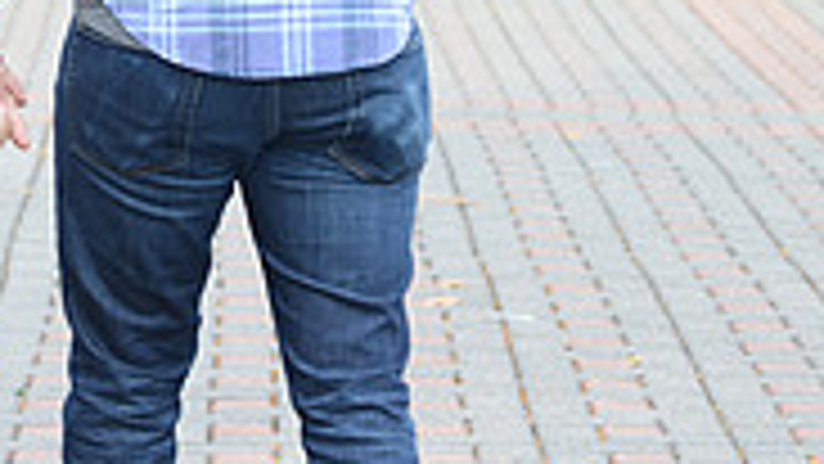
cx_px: 86
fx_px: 6883
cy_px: -376
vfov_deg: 3.8
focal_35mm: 315
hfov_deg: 6.8
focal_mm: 95
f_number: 8
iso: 500
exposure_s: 1/250
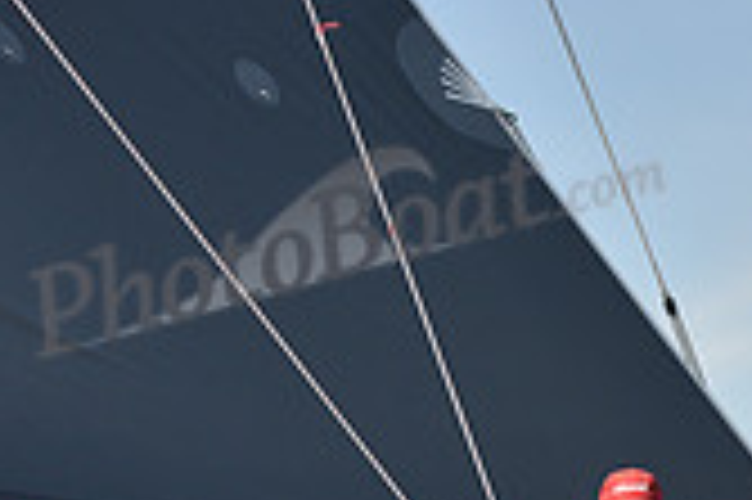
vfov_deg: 5.2
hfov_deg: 7.8
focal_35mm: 261
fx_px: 5447
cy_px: 827
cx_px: 901
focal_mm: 75
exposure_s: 1/800
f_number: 4
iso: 250
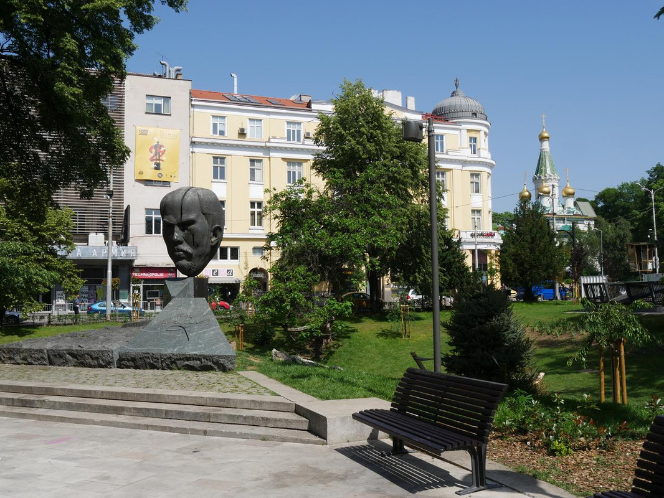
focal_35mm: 36
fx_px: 691
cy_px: 249
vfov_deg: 39.7
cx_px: 332
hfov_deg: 51.3
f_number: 9
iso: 200
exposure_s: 1/500
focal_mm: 18
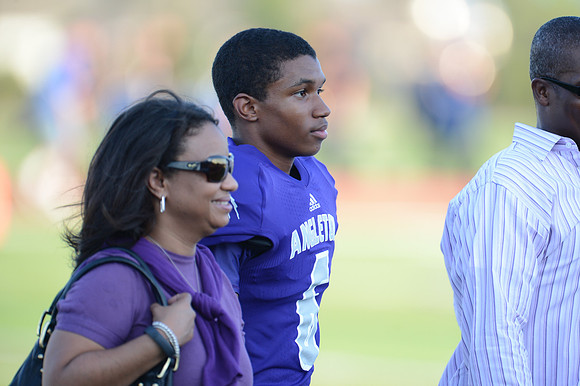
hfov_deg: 3.8
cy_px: 193
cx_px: 290
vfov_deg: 2.5
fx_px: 8856
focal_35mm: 550
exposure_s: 1/1000
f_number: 4
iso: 800
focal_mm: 550
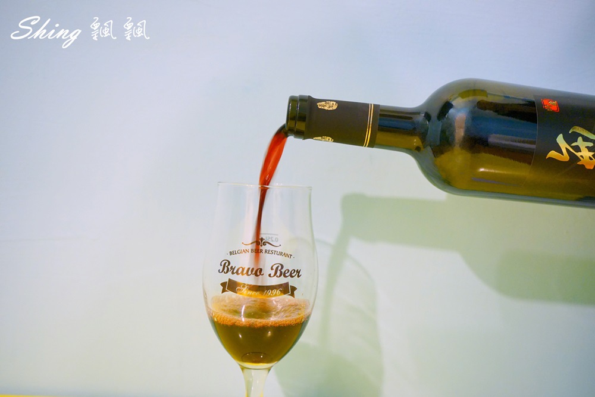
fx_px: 562
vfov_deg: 38.9
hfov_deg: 55.8
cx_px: 298
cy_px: 198
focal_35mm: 34
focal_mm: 34
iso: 2000
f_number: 4
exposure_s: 1/30
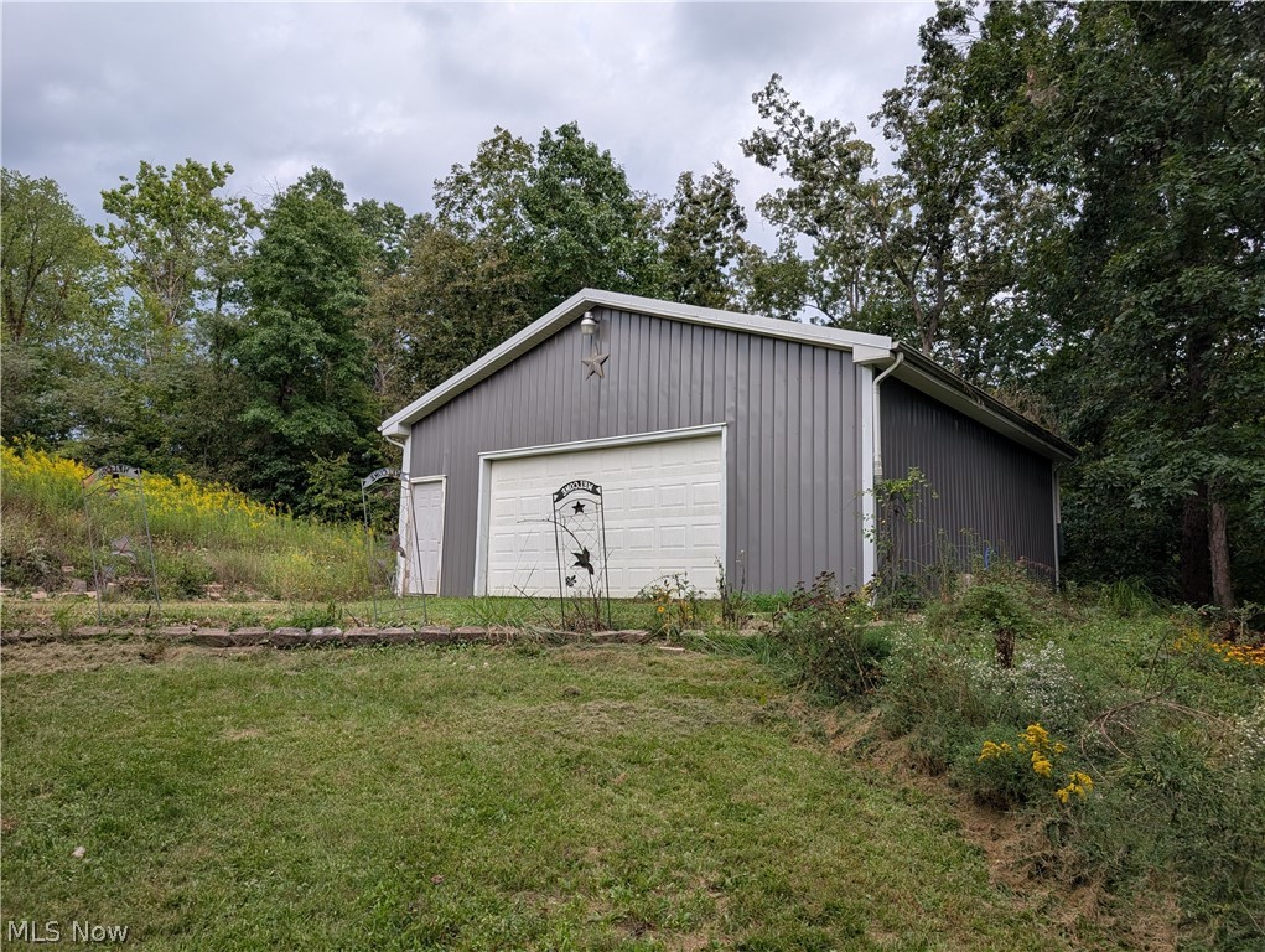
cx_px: 632
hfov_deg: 71.5
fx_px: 878
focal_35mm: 24
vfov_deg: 56.9
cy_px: 476
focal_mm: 6.9
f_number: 1.68
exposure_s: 1/130
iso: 22
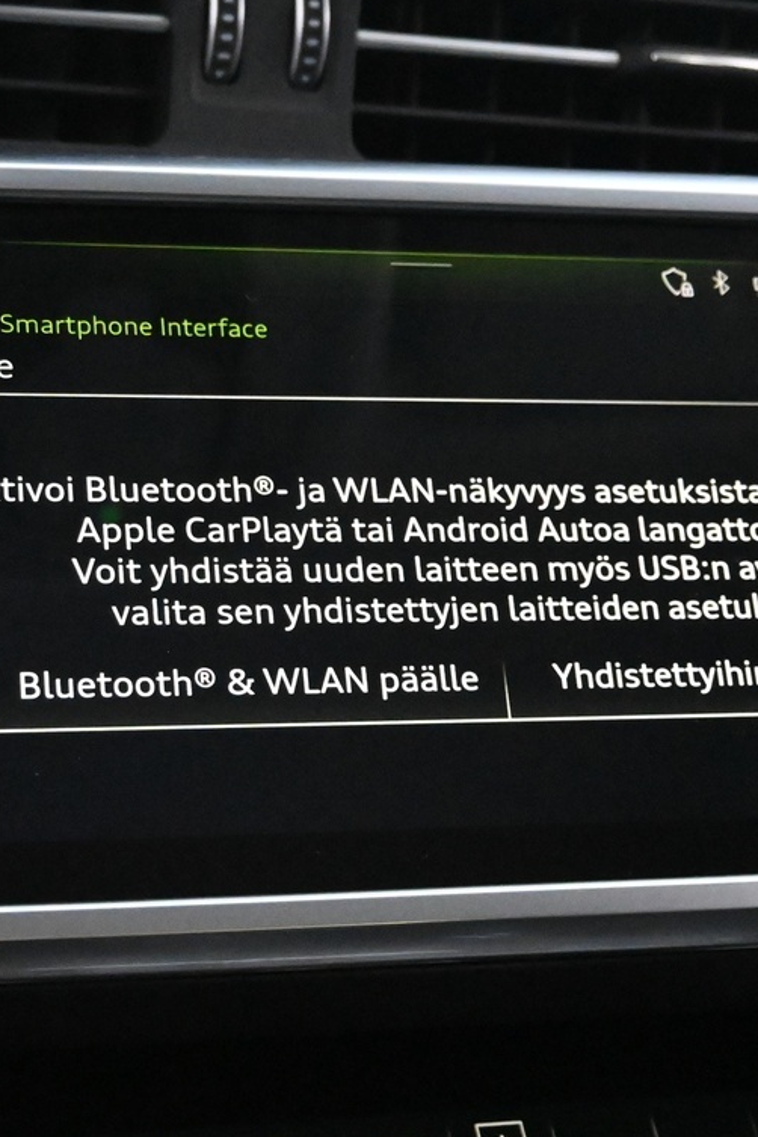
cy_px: 541
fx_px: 2242
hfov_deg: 19.1
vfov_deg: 28.5
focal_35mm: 71
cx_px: 264
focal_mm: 22
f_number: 4
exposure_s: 1/40
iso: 10000
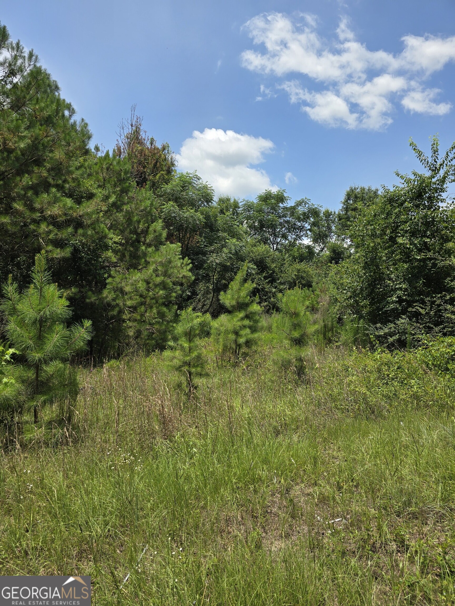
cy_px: 303
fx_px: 403
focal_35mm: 23
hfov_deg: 58.9
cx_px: 228
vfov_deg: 73.9
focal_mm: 6.3
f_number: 1.7
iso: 12
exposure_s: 1/790
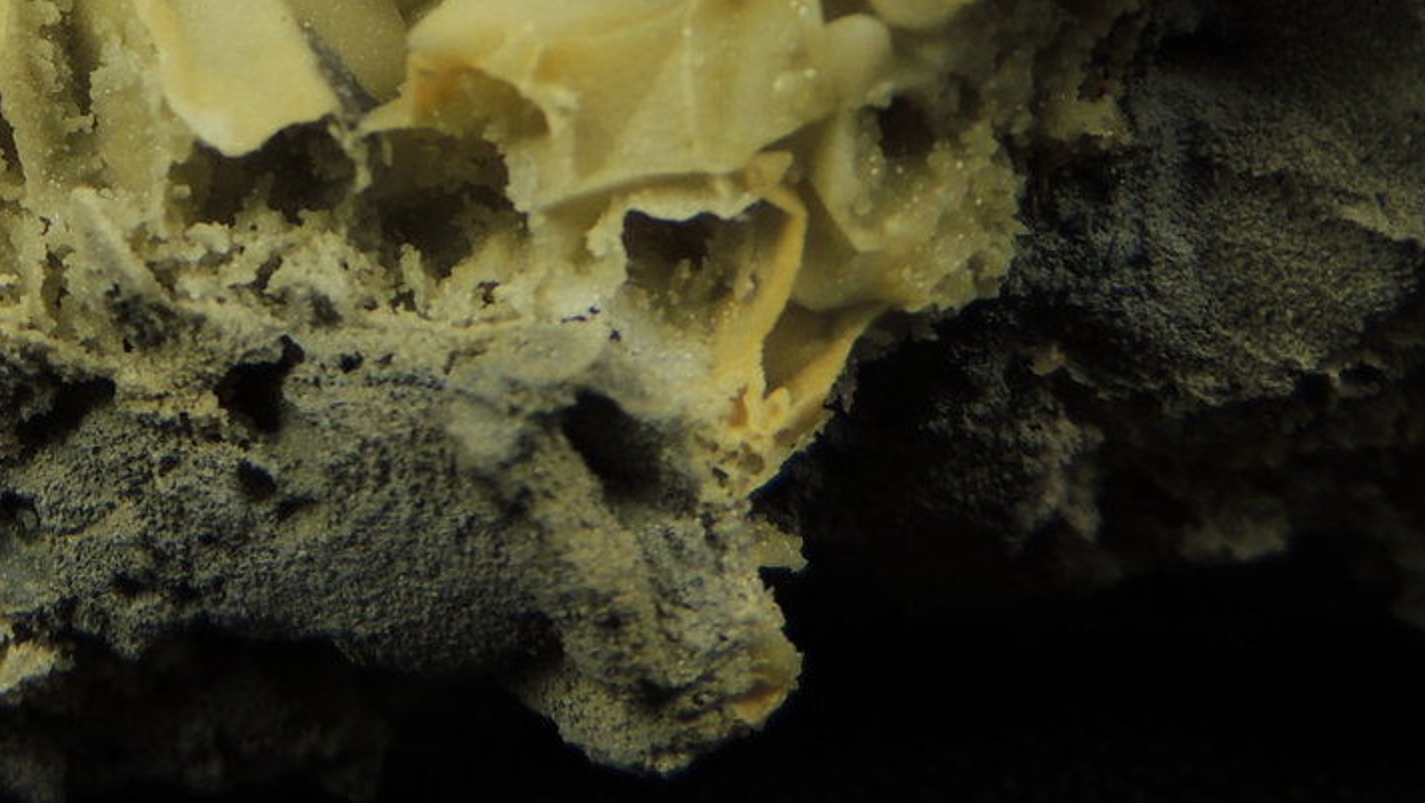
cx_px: 92
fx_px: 4347
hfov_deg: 18.3
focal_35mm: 115
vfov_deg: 10.3
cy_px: -264
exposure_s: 1/320
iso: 100
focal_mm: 8.3
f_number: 3.5
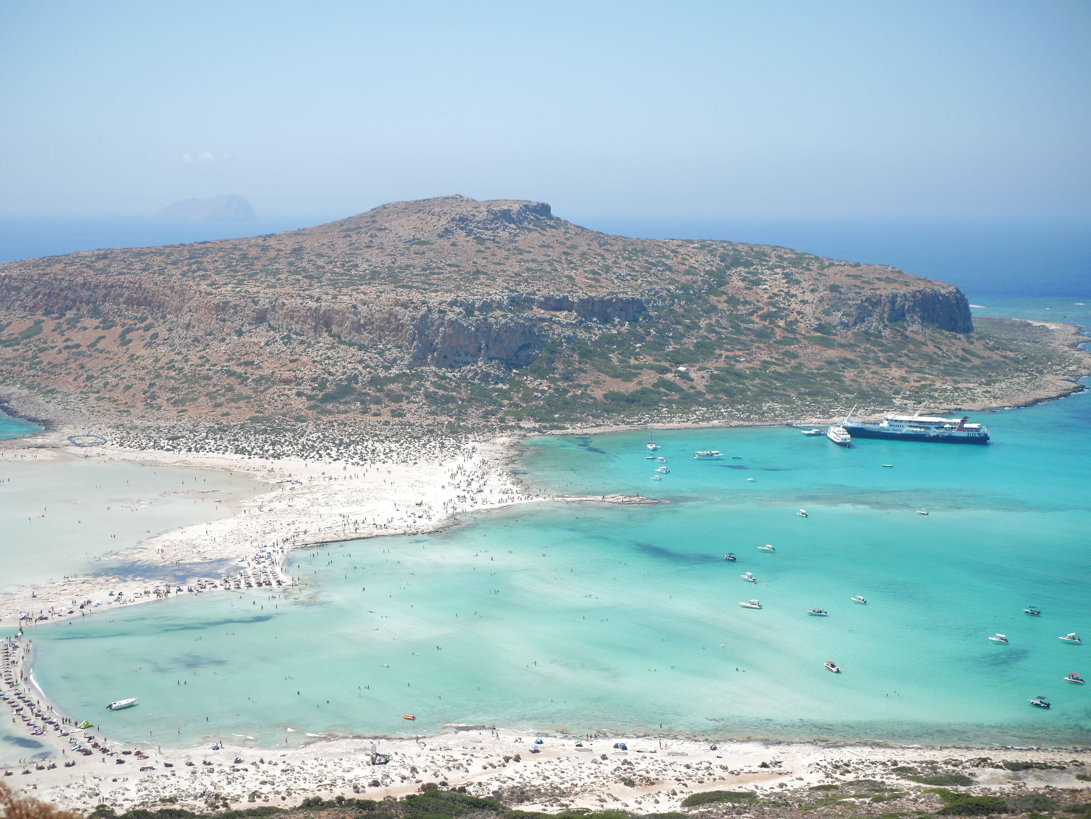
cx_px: 546
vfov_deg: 29.1
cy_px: 410
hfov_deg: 38.2
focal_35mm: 50
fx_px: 1576
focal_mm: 25
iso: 100
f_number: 2.2
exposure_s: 1/3200
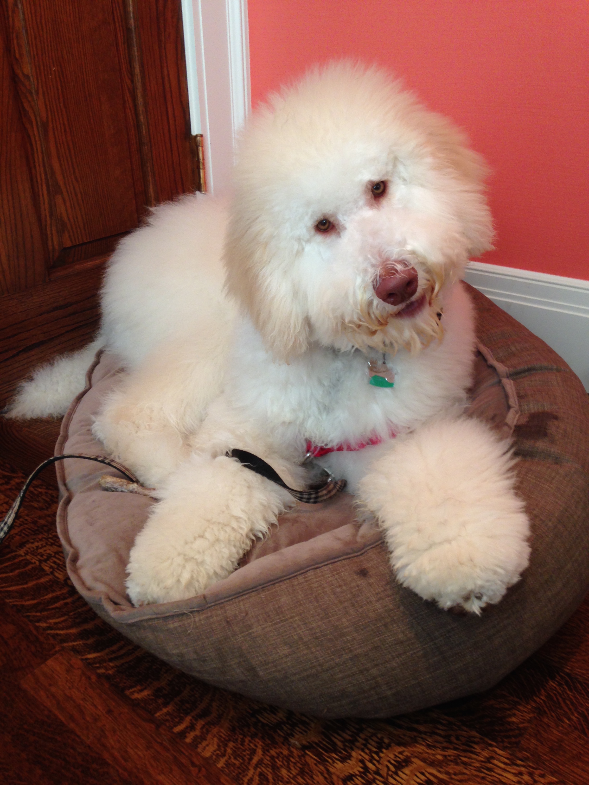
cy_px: 392
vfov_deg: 55.4
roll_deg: +2.1
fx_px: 749
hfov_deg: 42.9
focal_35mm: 33
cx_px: 294
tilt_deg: -24.4
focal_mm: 4.12
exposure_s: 1/20
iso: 80
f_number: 2.4
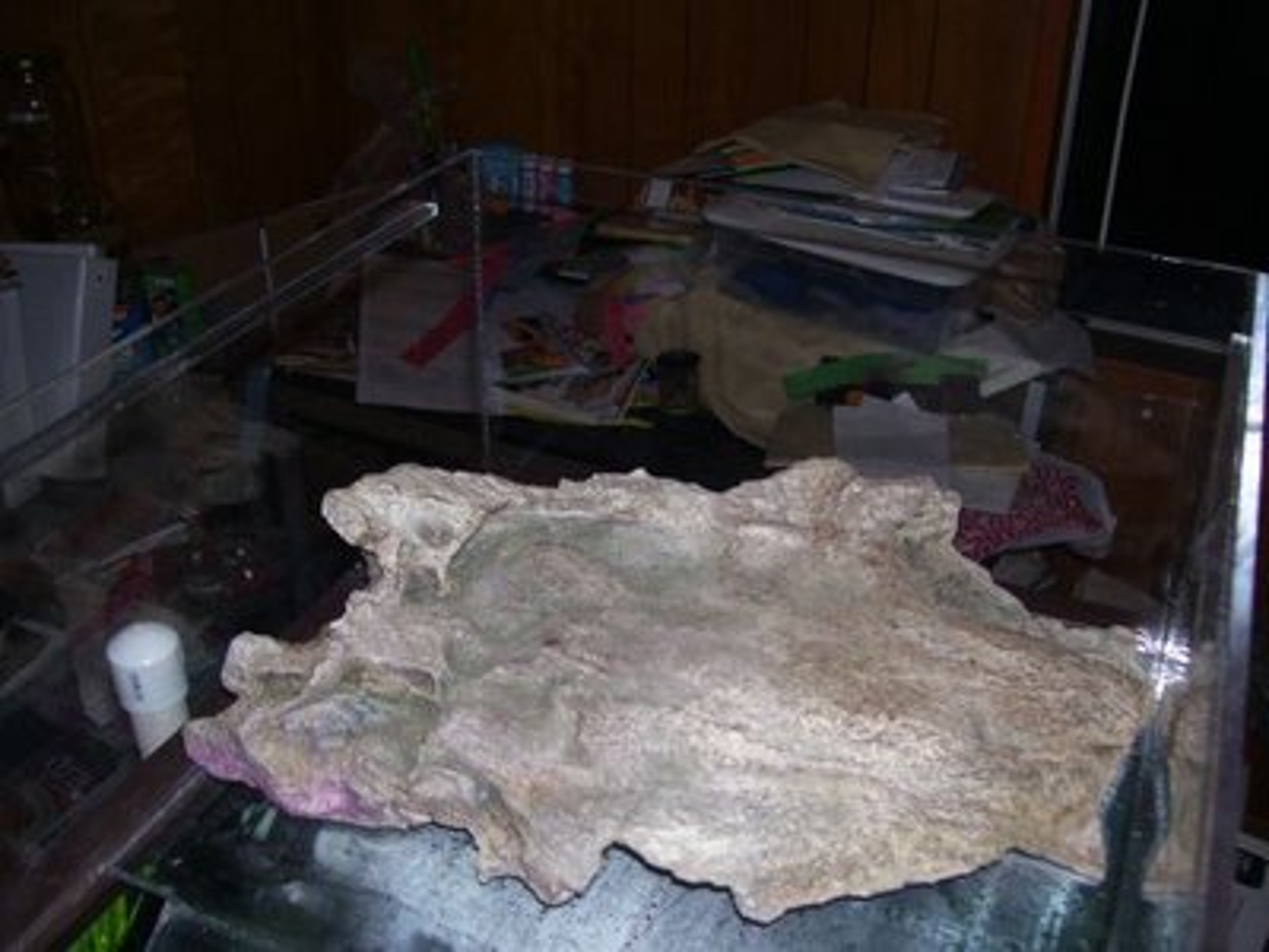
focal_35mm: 37
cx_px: 634
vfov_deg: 38.7
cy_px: 476
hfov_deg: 50.1
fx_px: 1356
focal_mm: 6
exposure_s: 1/60
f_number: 2.7
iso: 125
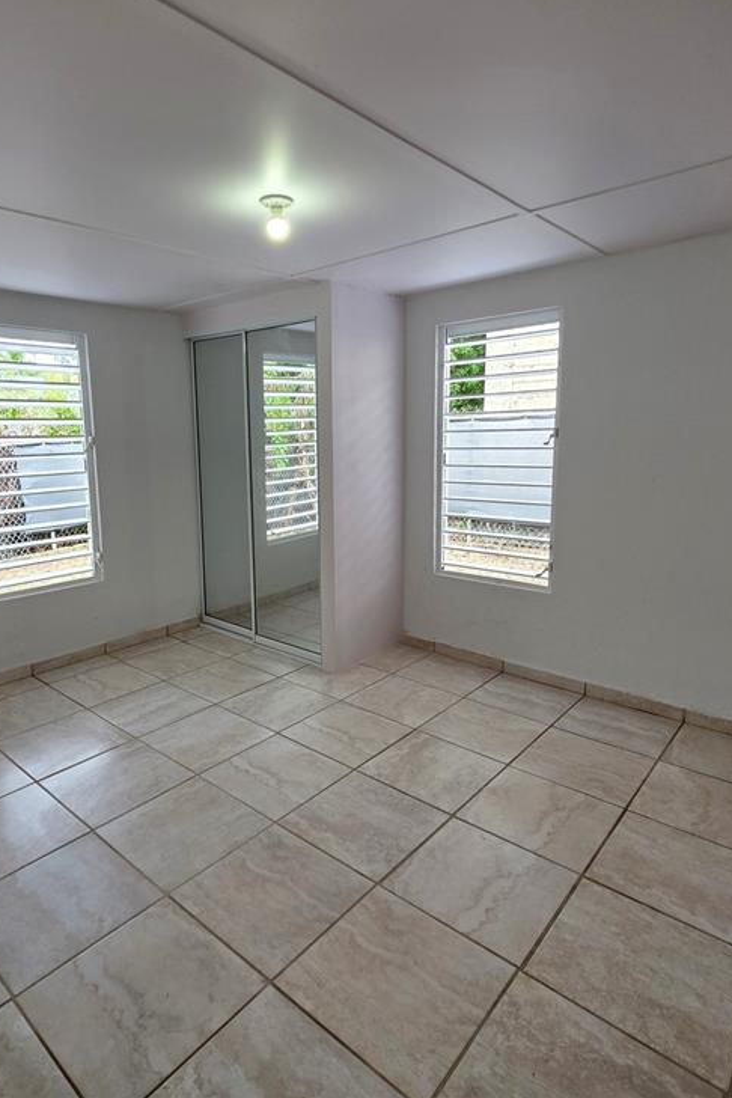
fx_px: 579
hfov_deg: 64.3
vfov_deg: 86.8
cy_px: 523
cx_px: 315
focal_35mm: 19
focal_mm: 2.2
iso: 80
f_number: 1.9
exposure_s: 1/120
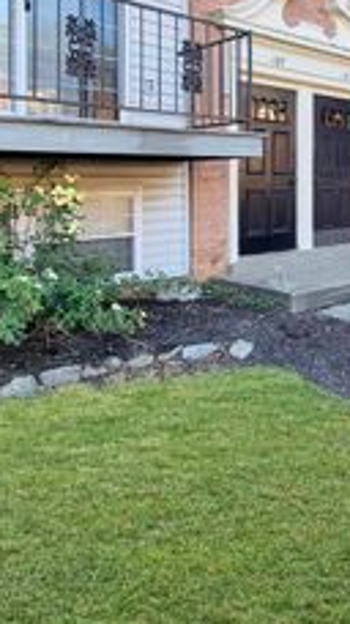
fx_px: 512
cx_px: 366
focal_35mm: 31
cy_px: 166
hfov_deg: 33.7
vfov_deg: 59.7
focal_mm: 1.74
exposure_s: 1/287
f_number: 2.2
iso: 40
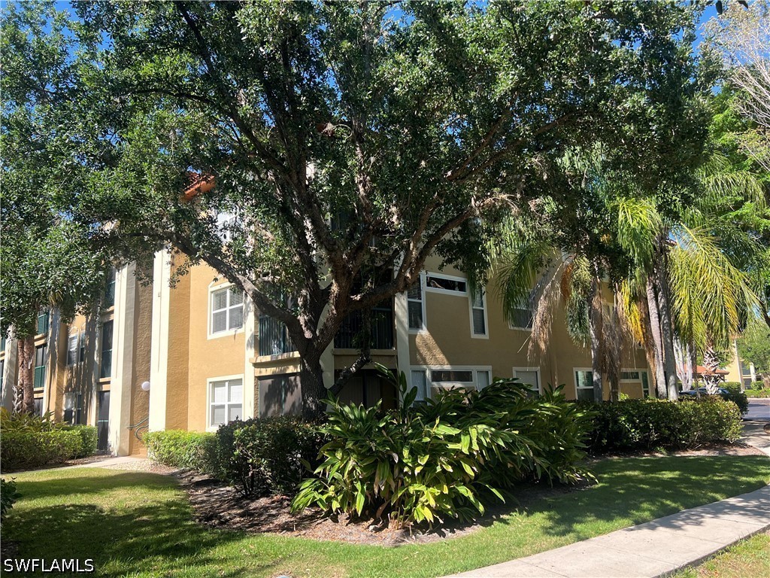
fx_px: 578
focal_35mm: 26
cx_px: 385
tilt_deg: +10.1
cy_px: 289
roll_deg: +2.8
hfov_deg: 67.3
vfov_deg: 53.1
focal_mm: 5.7
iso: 50
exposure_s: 1/887
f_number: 1.5
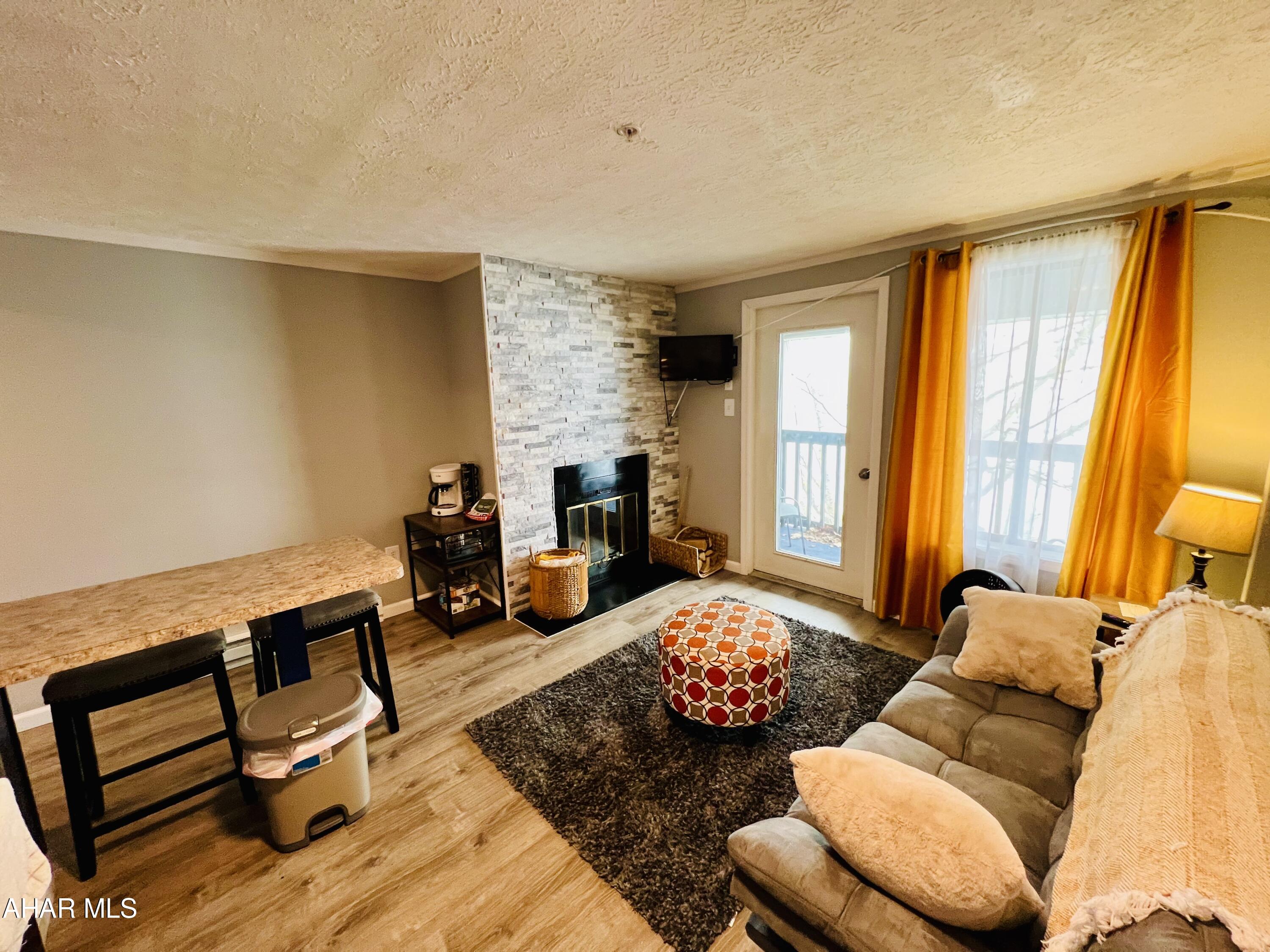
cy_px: 476
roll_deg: +1.8
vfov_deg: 89.9
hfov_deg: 106.2
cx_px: 635
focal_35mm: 13
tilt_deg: -11.6
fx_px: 477
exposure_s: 1/60
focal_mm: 1.57
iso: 320
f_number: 1.8
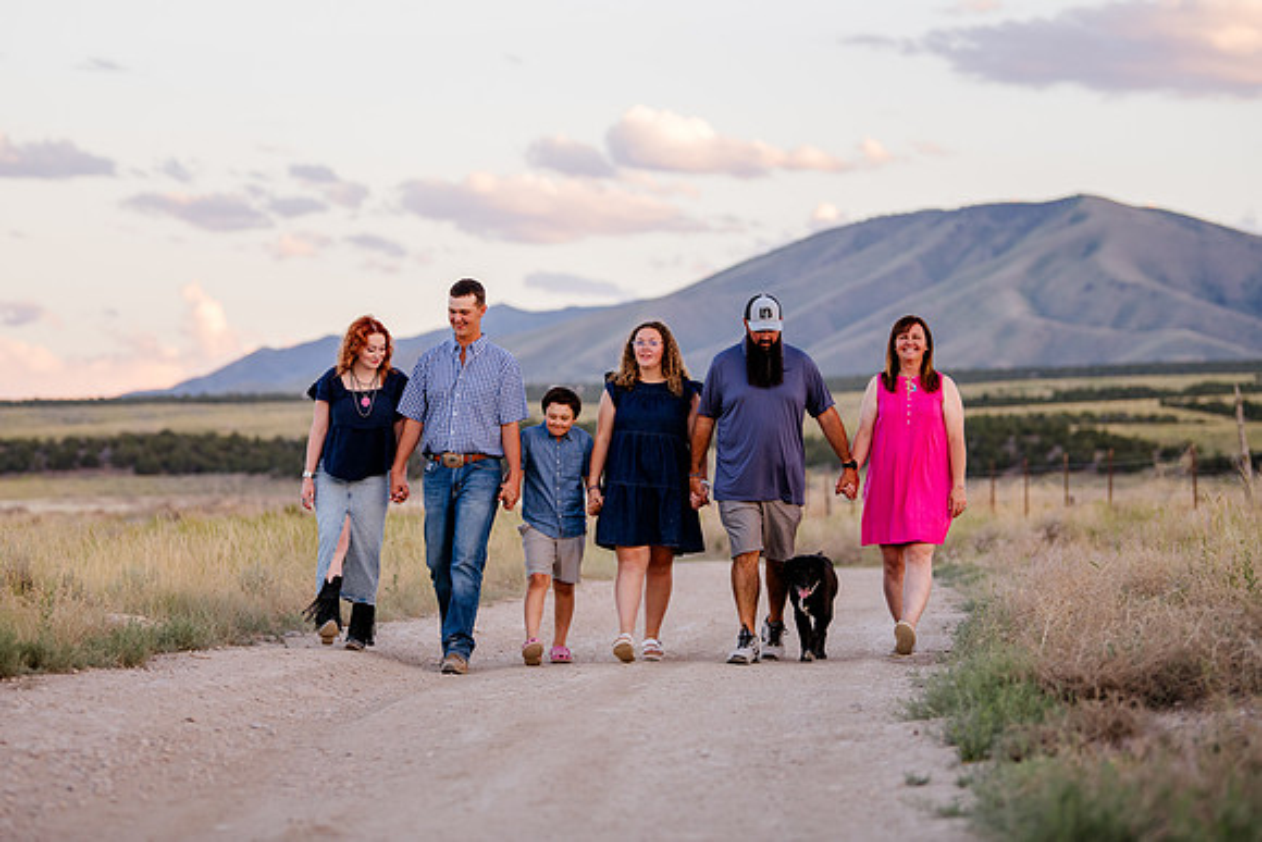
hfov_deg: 14.0
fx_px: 5157
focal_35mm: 147
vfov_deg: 9.3
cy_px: 316
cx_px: 576
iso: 250
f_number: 2.8
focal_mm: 116
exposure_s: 1/200
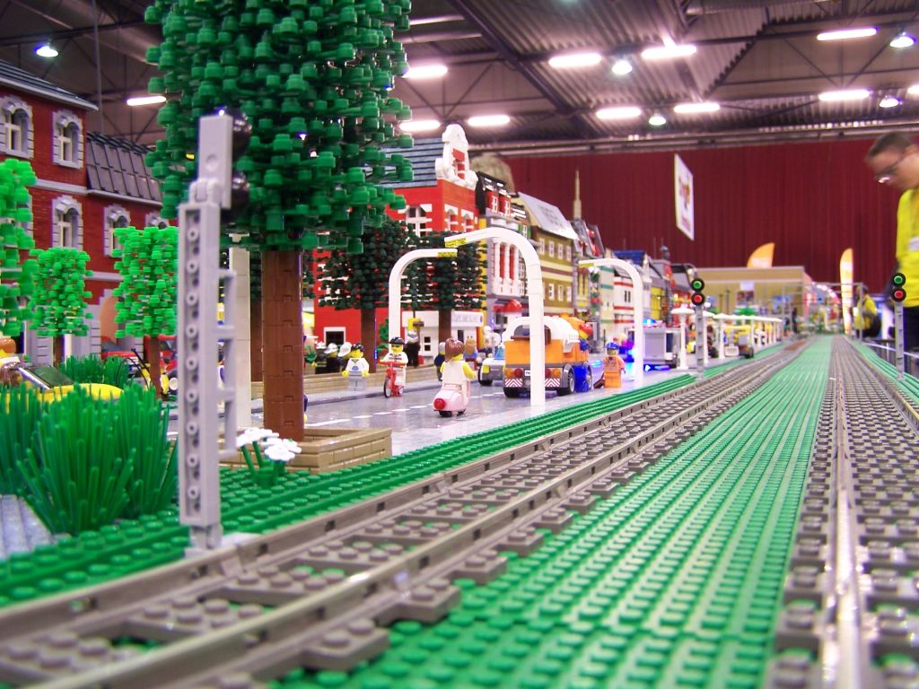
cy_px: 344
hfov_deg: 49.0
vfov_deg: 37.7
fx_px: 1009
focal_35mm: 38
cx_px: 460
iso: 80
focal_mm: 6.3
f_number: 2.8
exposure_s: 1/3
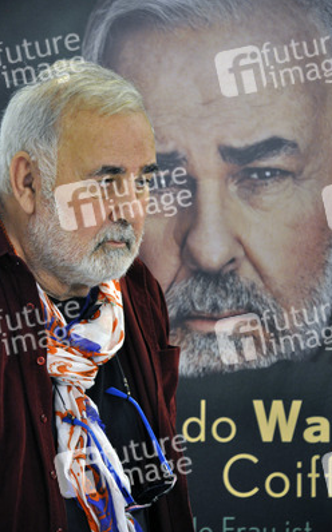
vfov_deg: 10.1
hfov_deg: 6.3
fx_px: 3011
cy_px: 266
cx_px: 162
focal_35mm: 208
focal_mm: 135
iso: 2500
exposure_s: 1/60
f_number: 5.6
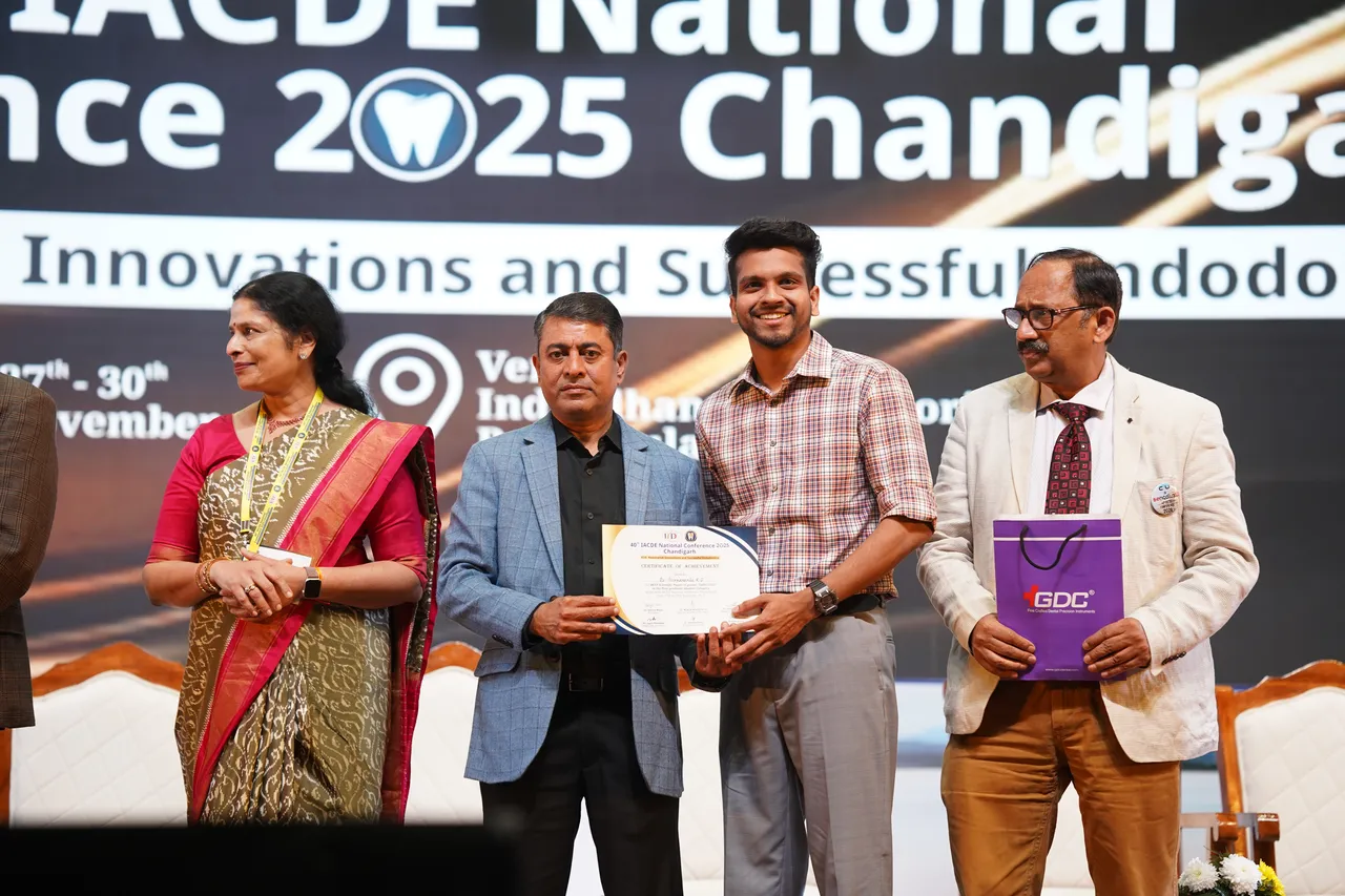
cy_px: 448
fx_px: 3175
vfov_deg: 16.1
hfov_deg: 23.9
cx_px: 672
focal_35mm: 85
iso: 400
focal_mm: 85
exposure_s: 1/100
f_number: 2.5
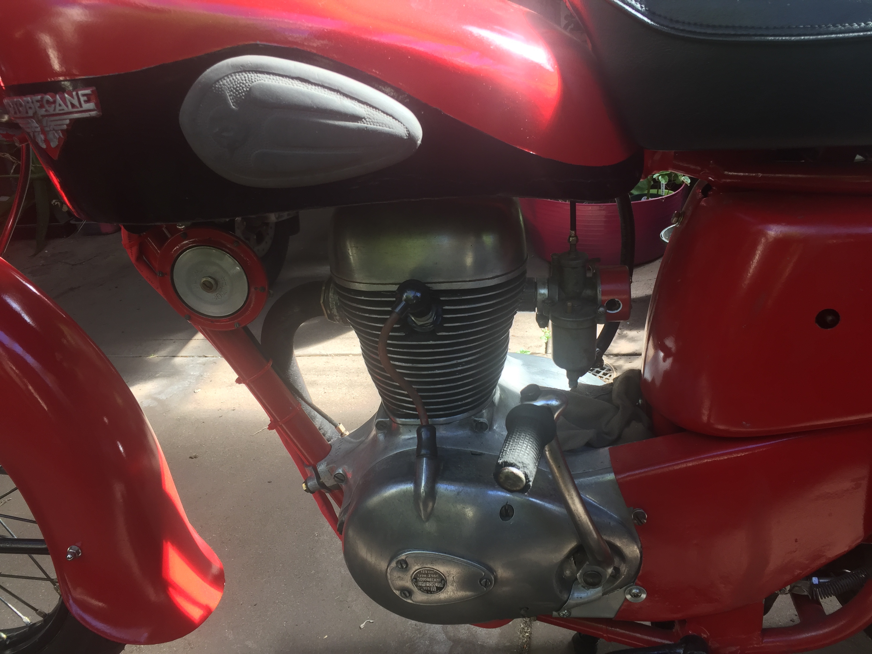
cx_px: 436
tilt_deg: -26.4
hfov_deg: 61.7
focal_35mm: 29
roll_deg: +4.9
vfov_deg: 48.2
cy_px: 327
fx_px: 731
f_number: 2.2
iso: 40
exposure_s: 1/100
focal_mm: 4.15
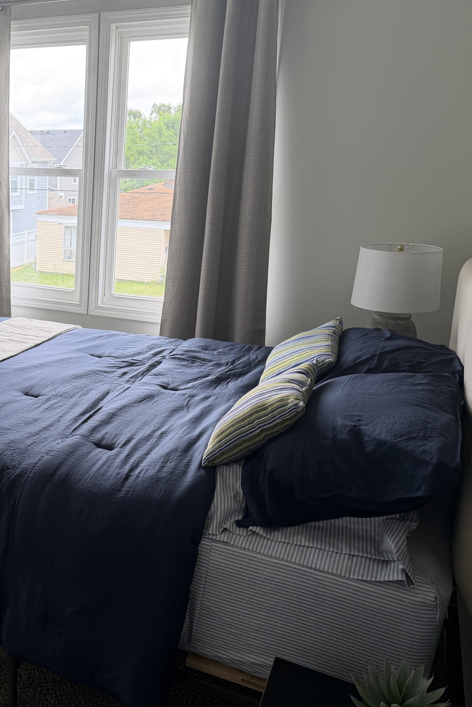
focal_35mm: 34
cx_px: 39
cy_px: 348
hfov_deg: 36.3
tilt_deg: -15.8
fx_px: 668
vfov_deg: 55.8
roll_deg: -0.6
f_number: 1.78
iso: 80
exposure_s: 1/170
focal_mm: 6.76
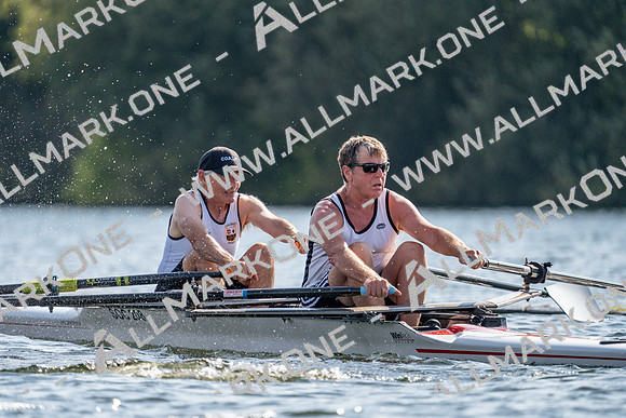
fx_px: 9514
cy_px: 209
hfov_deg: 3.8
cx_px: 313
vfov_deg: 2.5
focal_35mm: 547
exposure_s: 1/1600
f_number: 6.3
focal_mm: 547
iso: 400
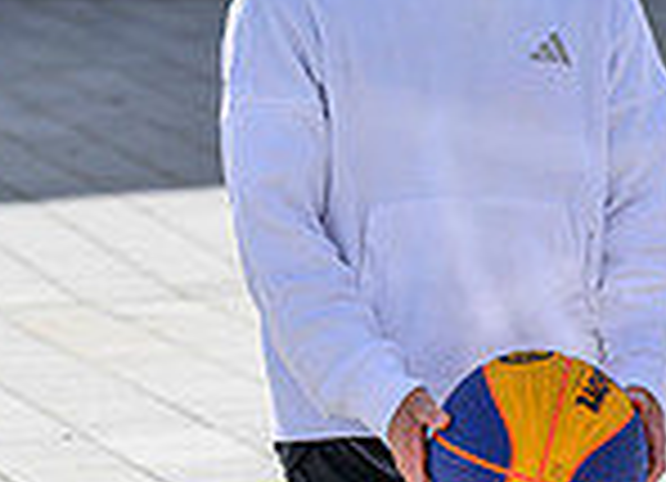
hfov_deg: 6.8
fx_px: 5508
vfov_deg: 5.0
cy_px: 416
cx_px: 1018
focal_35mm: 290
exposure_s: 1/4000
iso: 250
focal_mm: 70
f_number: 3.5
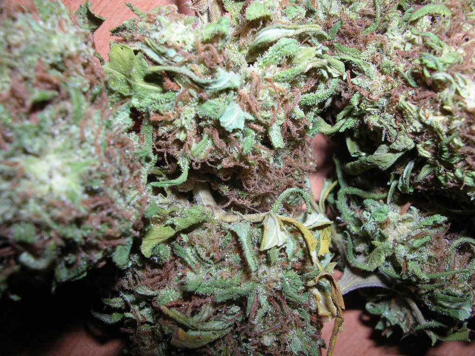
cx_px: 238
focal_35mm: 35
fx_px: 480
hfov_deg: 52.6
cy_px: 178
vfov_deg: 40.7
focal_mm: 5.8
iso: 50
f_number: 5.6
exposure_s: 1/60.1
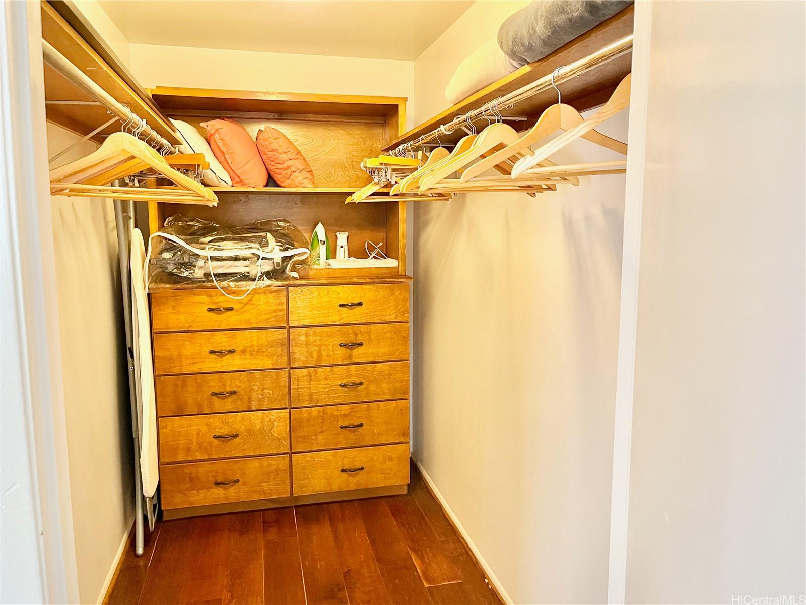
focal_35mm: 26
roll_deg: +0.2
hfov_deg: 67.3
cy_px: 302
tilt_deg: -6.9
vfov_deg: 53.1
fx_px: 605
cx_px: 403
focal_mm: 5.1
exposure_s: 1/60
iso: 400
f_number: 1.6
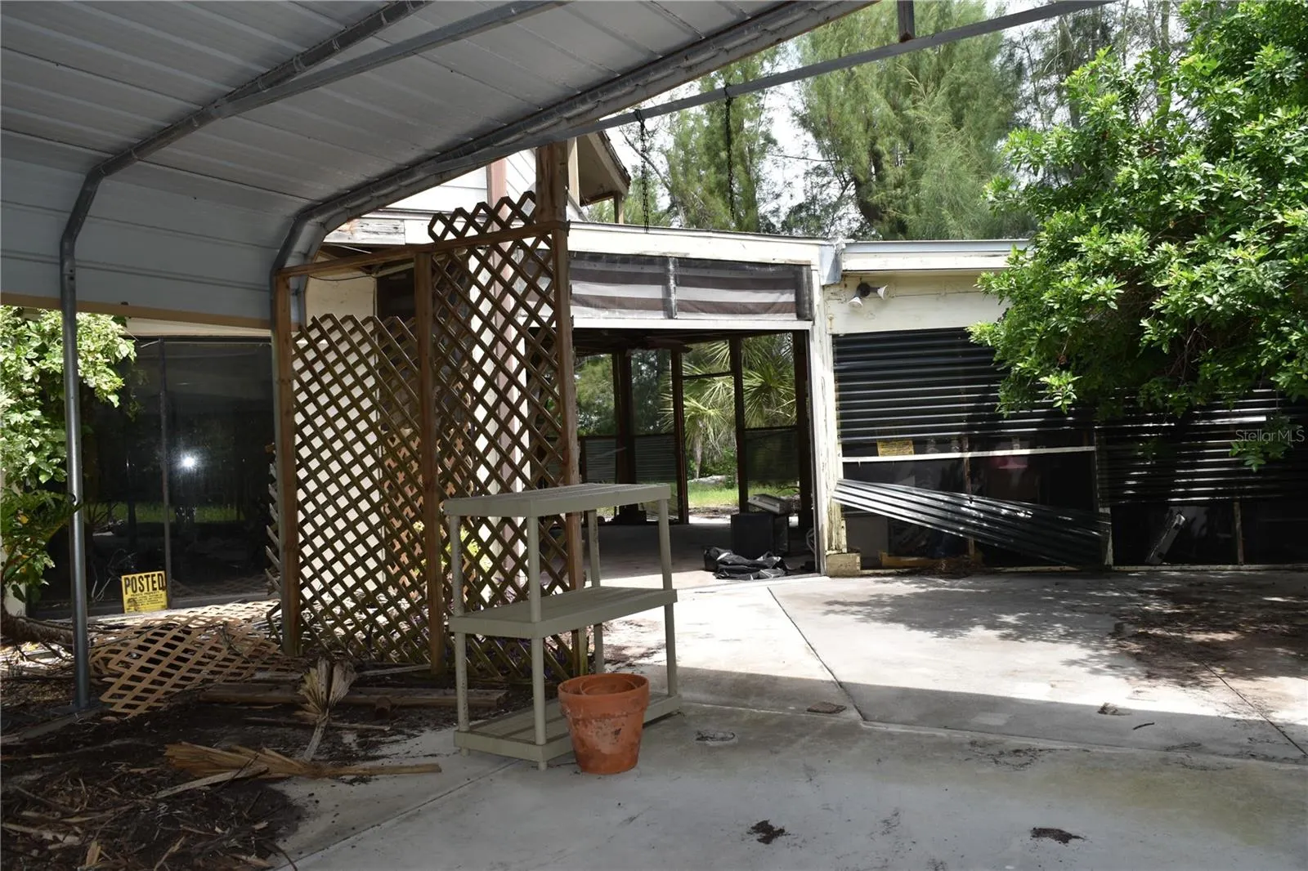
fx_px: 981
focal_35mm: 27
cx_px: 654
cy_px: 436
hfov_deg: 67.4
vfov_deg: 47.9
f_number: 6.3
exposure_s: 1/160
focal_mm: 18
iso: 100
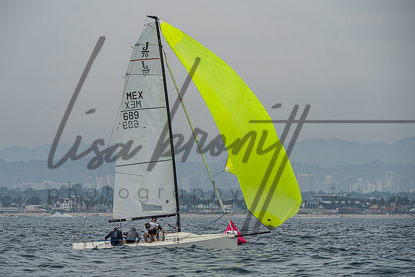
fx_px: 2790
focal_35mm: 242
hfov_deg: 8.5
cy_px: 145
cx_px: 190
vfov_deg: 5.7
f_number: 8
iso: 500
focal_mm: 200
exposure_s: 1/4000
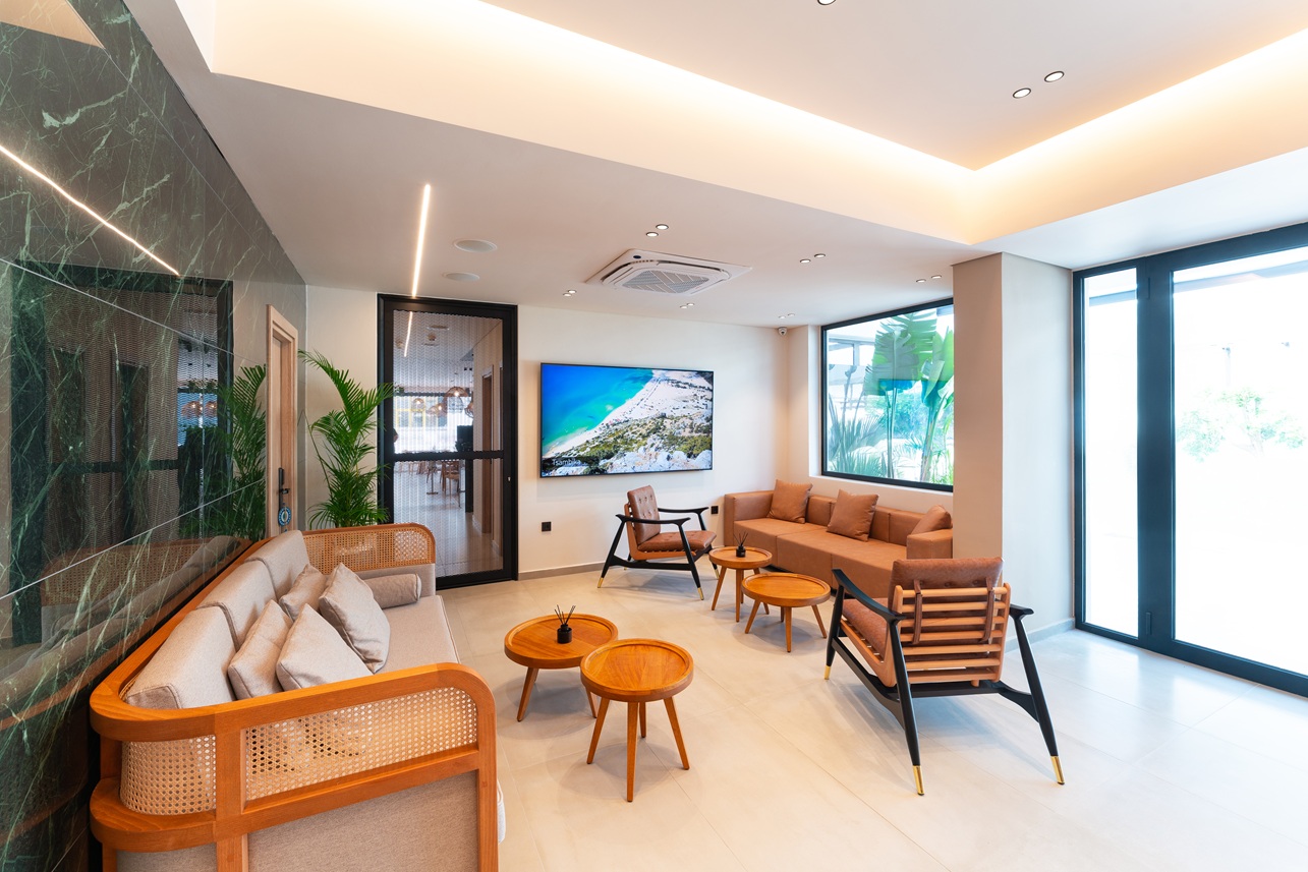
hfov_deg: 104.2
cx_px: 654
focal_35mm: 14
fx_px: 509
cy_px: 436
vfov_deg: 81.2
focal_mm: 14
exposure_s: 1/2
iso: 100
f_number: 8
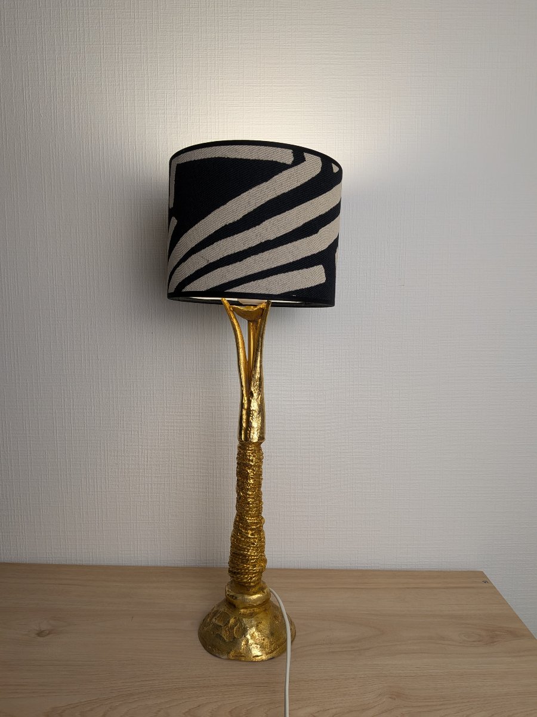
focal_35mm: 24
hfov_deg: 56.8
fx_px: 496
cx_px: 268
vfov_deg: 71.6
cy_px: 358
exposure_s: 1/132
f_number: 1.7
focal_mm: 4.53
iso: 27
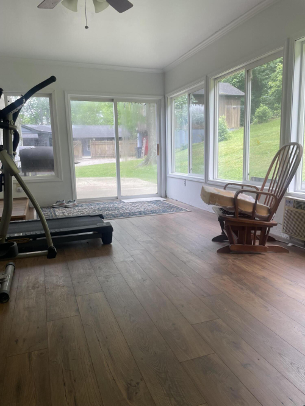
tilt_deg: -8.1
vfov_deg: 67.3
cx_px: 152
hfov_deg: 53.0
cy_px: 203
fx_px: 306
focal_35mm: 26
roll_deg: +3.0
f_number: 1.6
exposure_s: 1/121
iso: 32
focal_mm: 4.2
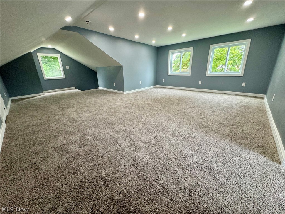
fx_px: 115
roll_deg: +1.3
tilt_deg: -18.5
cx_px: 142
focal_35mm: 14
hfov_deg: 102.1
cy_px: 107
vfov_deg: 85.7
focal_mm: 2.22
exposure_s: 1/120
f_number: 2.2
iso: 160
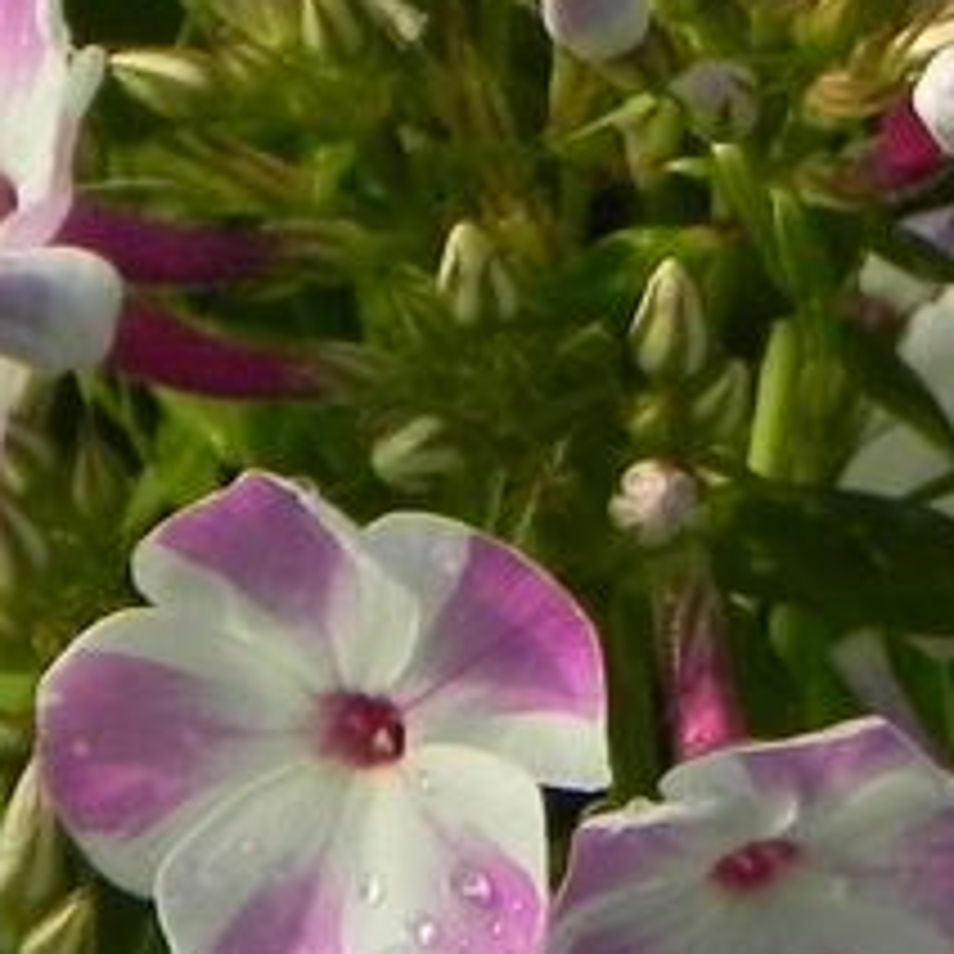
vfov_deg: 1.2
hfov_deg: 1.2
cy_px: 621
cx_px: 1136
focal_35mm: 1502
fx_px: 46832
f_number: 5
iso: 160
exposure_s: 1/1000
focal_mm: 59.9
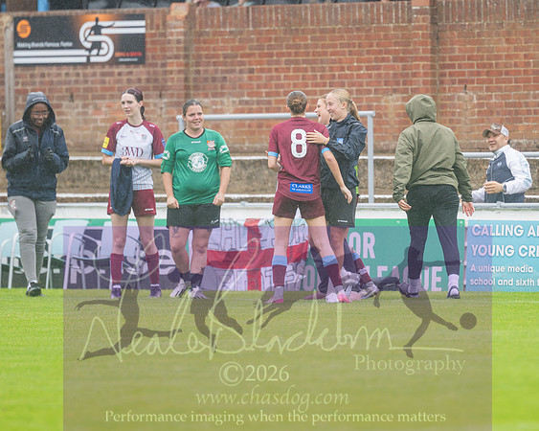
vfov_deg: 2.9
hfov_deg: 3.6
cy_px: 222
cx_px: 339
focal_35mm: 530
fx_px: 8459
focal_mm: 300
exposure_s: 1/1600
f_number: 2.8
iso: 450
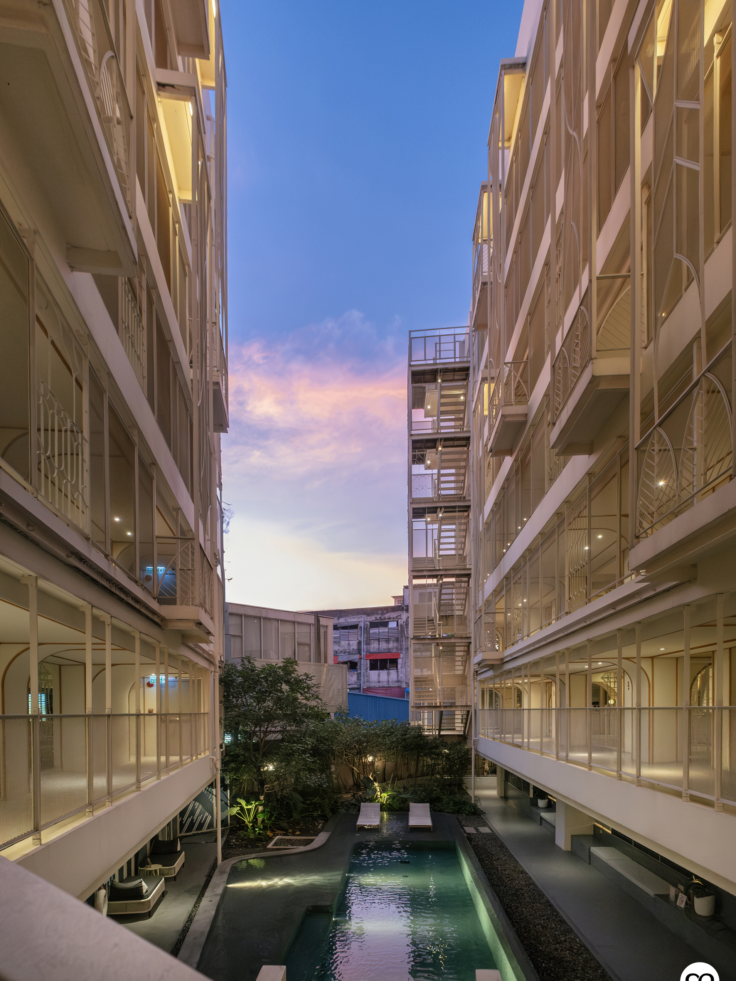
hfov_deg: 74.7
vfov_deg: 90.9
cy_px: 460
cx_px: 352
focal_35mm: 17
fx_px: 482
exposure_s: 1/105
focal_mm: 10
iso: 3200
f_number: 4
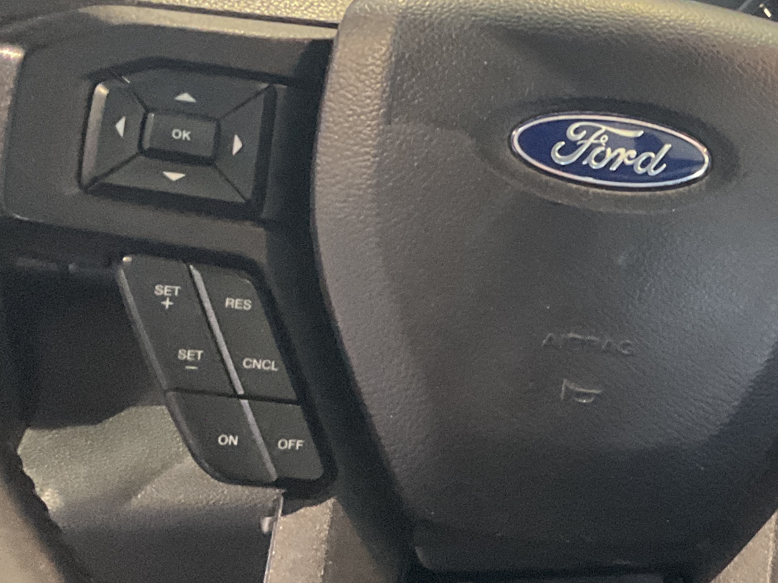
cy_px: 203
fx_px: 1640
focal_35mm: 73
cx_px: 907
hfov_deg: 24.4
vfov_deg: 20.1
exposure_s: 1/60
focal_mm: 3
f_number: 1.8
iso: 250
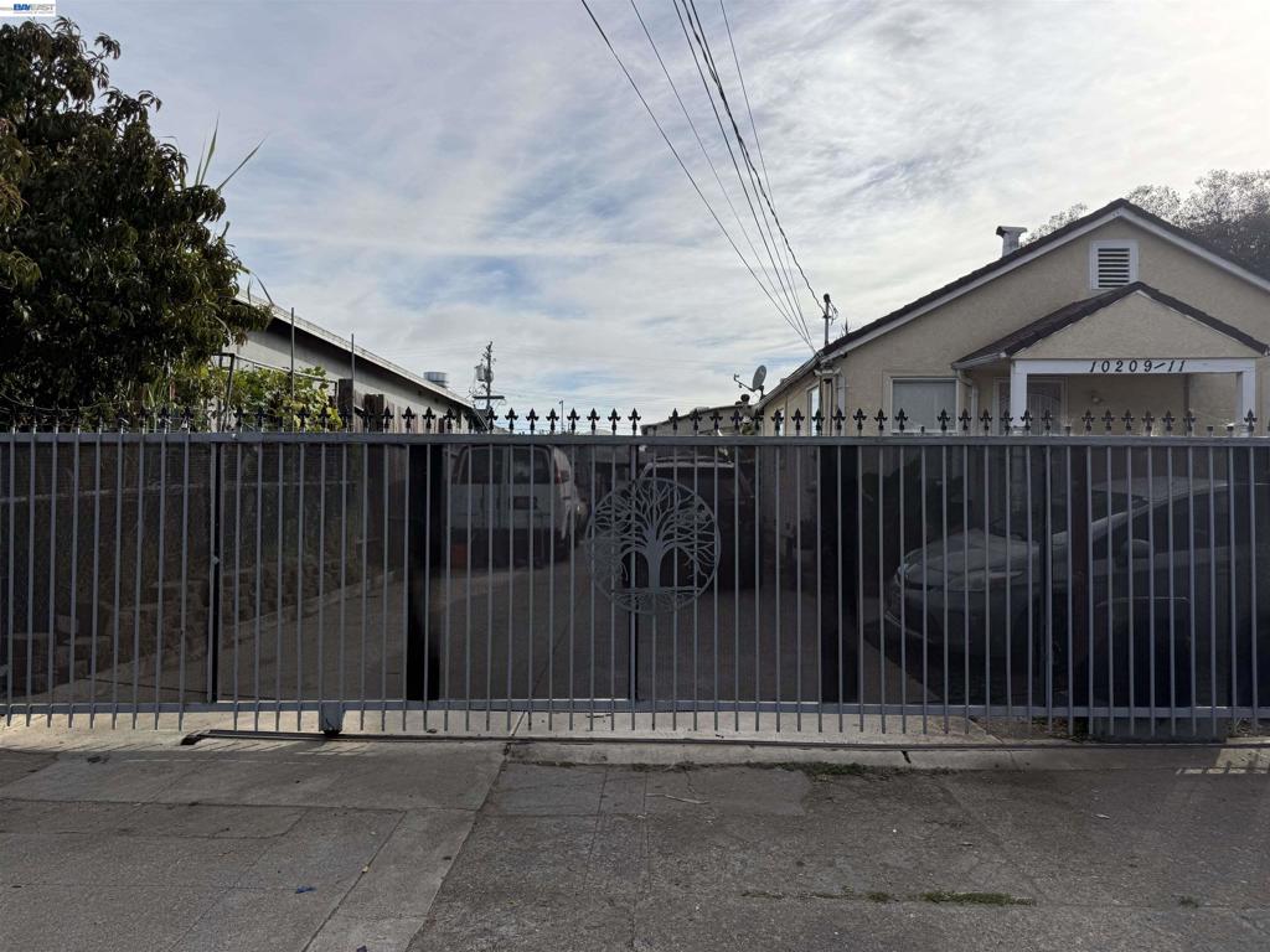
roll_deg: -1.2
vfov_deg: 56.8
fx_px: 881
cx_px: 635
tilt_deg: +0.9
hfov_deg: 71.6
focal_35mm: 24
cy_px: 476
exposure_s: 1/8130
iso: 80
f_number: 1.78
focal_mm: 6.76
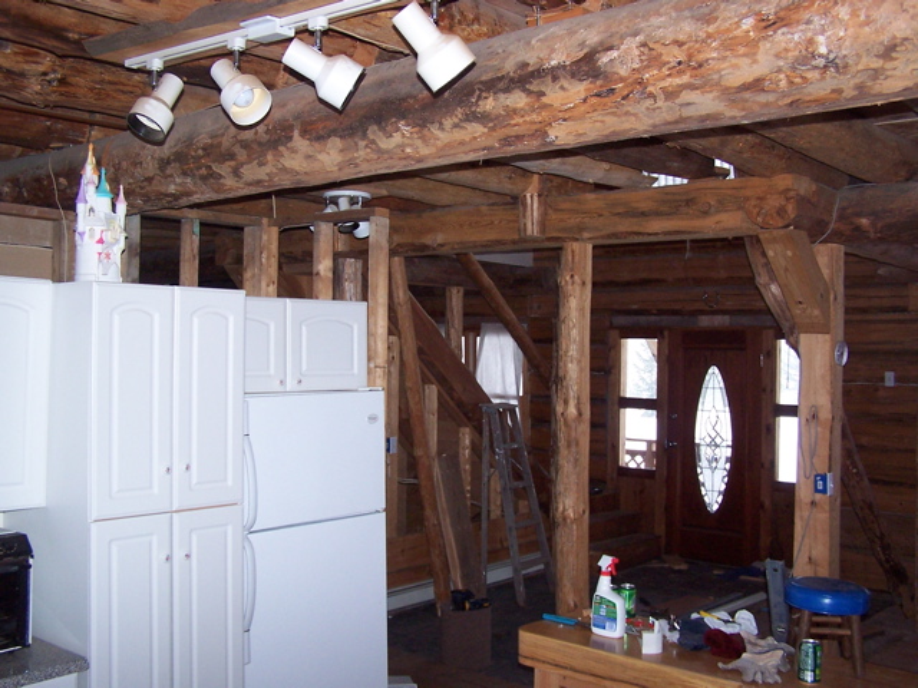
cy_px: 344
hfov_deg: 49.0
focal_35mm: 38
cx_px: 459
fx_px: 1008
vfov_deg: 37.7
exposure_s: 1/60
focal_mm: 6.3
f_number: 2.8
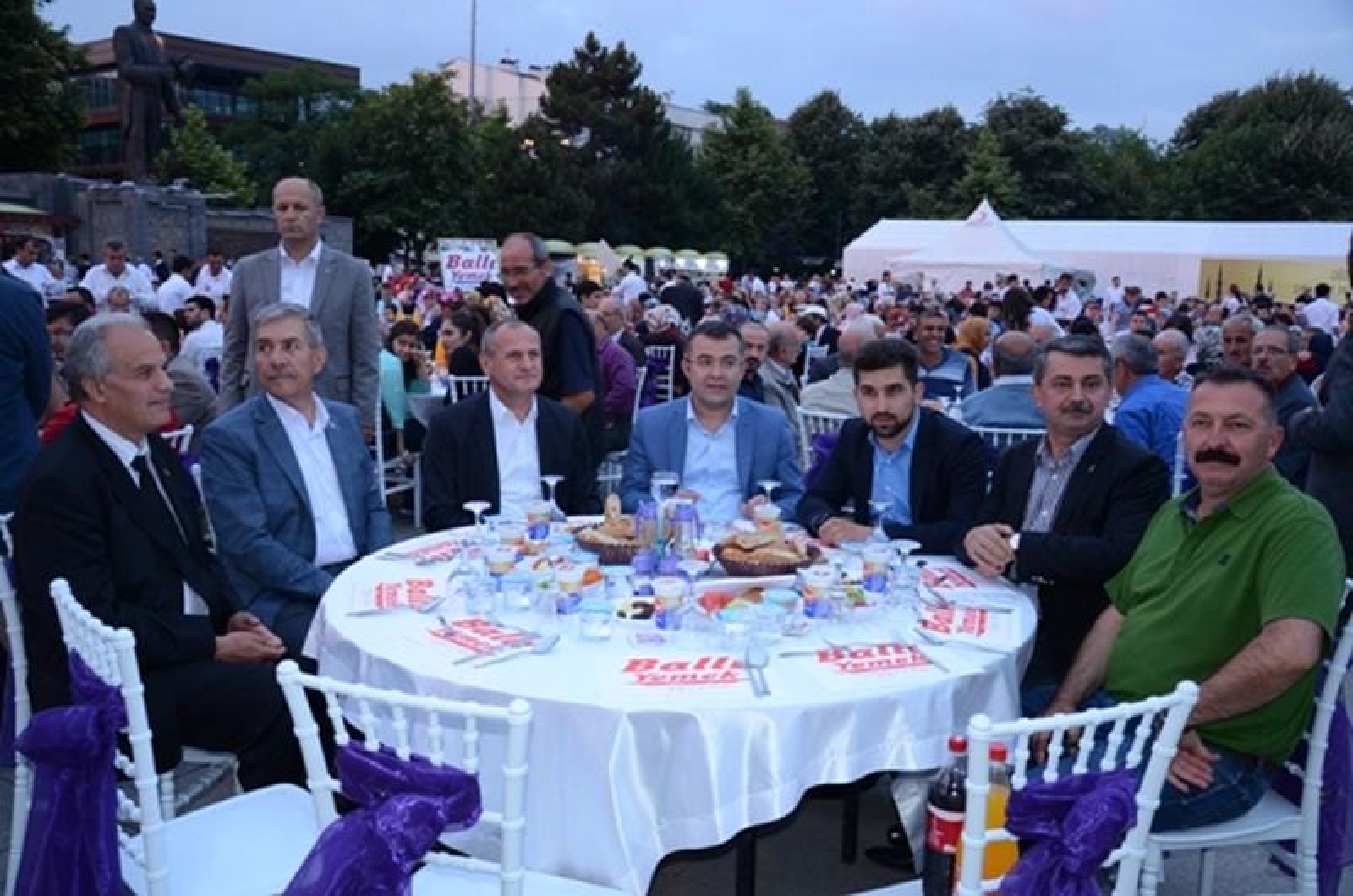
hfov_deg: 59.6
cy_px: 448
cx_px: 676
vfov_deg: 41.5
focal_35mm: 32
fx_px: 1182
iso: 500
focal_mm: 21
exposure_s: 1/60
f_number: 3.8
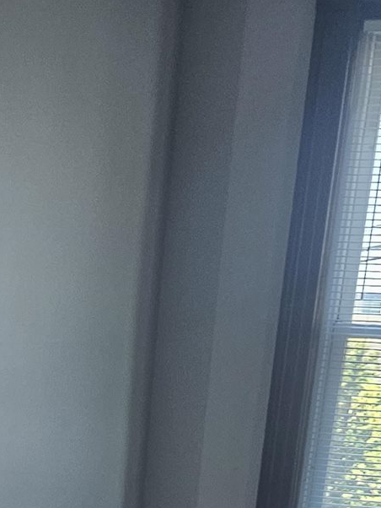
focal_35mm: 88
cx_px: 2
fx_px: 1291
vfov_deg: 17.7
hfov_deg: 16.5
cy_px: 929
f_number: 1.8
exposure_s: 1/180
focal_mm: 5.4
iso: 200
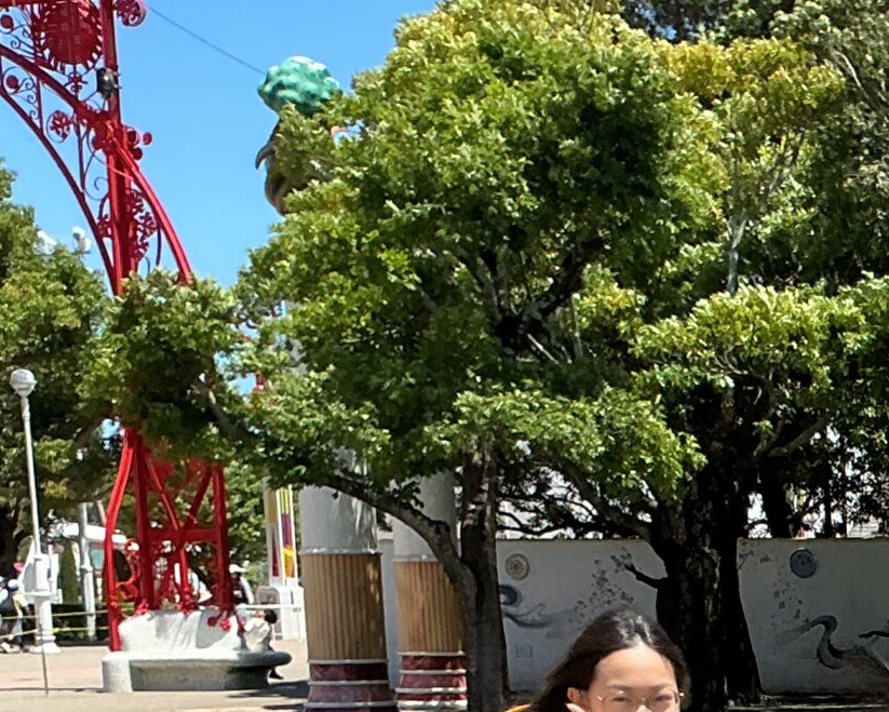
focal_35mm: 88
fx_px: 2316
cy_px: 1002
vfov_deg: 16.3
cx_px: 1231
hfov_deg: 19.6
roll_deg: -0.8
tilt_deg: -9.7
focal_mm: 3
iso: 25
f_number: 1.8
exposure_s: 1/1577
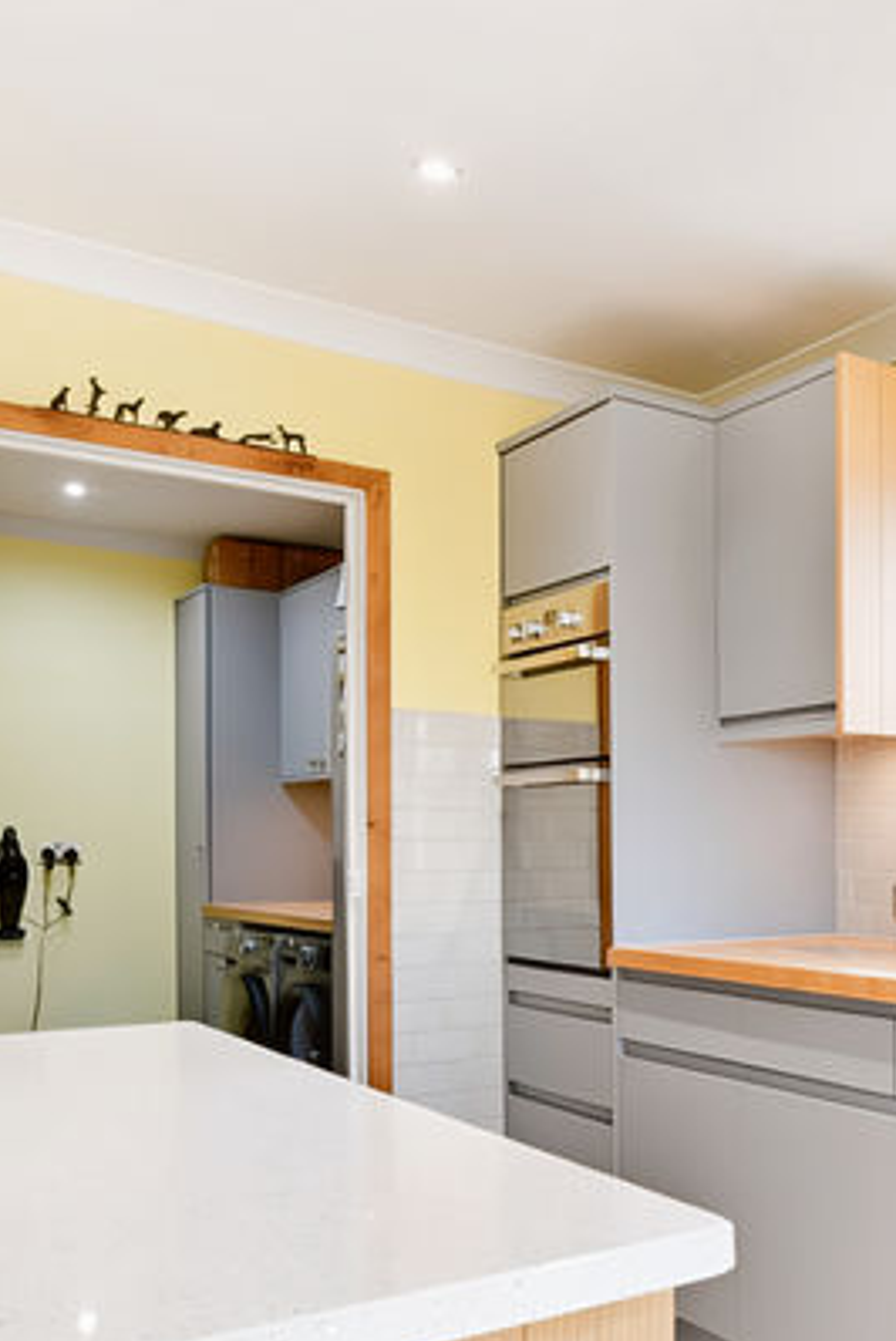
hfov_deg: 31.1
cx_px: 1075
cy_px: 888
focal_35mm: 36
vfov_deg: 52.1
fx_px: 1342
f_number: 10
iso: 250
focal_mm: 14
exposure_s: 1/15
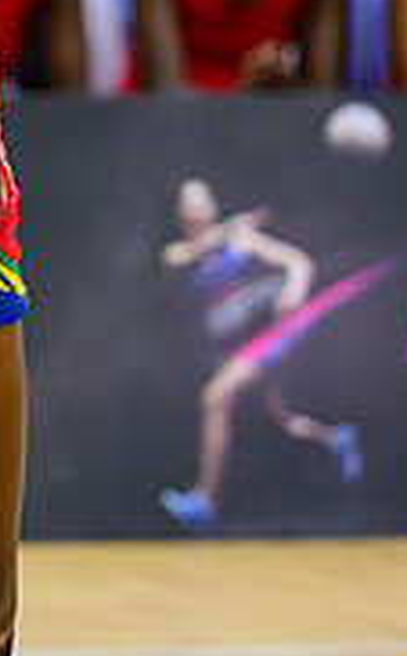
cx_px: -336
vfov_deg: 2.8
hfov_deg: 1.7
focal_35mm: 748
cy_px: 12
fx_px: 13338
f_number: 3.2
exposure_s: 1/1000
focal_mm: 170
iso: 4000
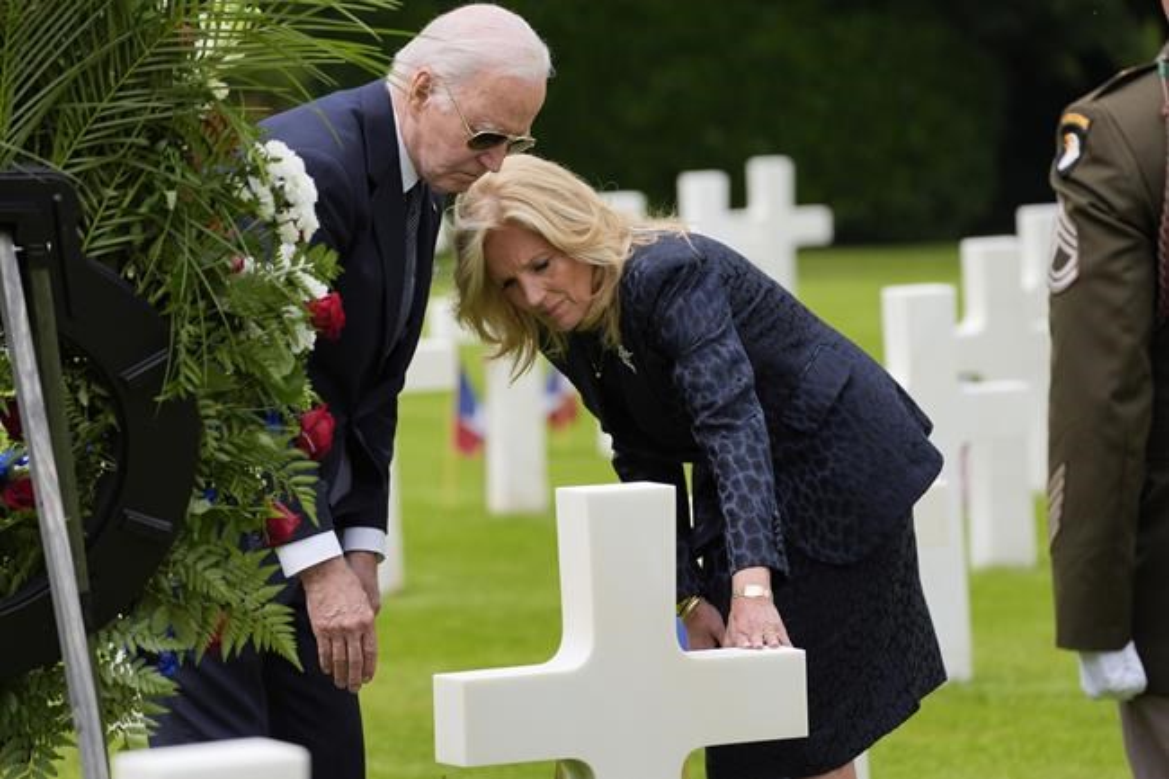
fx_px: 7271
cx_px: 584
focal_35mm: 224
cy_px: 390
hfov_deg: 9.2
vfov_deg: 6.1
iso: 400
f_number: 5.6
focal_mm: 224
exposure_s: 1/2000
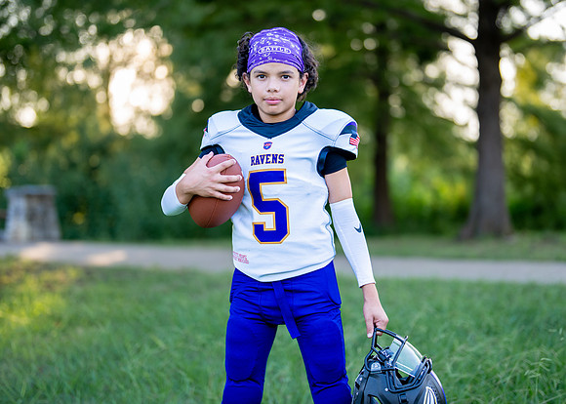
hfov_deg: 30.9
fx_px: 1022
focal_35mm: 64
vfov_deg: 22.3
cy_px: 170
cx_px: 296
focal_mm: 50
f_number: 1.2
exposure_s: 1/640
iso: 100
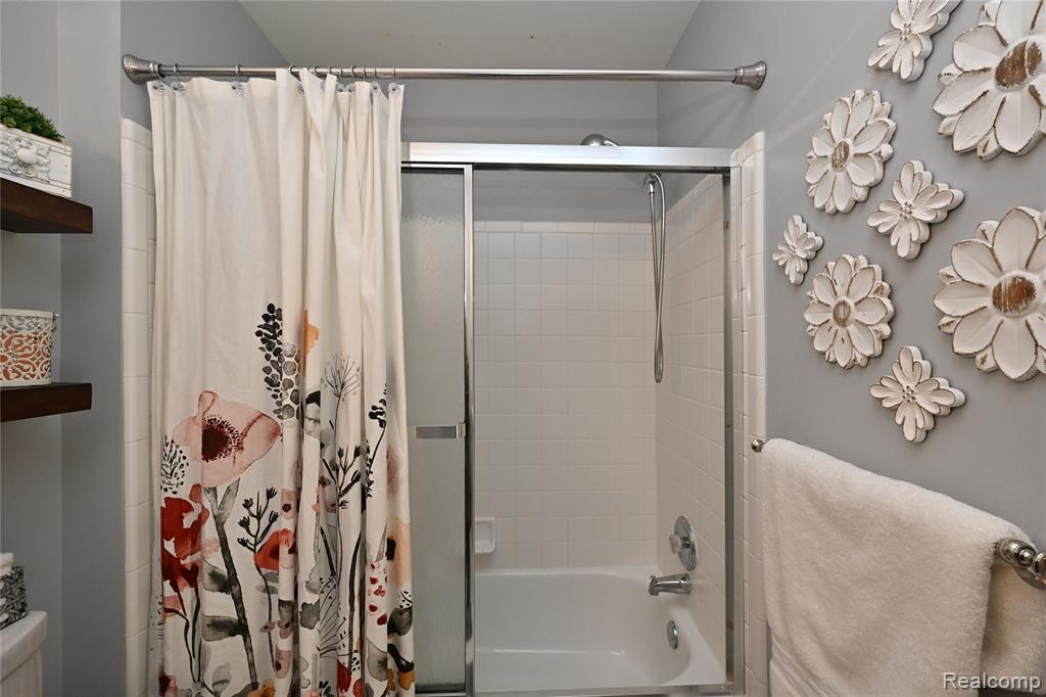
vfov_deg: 81.2
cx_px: 523
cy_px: 348
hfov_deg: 104.3
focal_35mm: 14
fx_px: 407
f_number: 11
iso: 800
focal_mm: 14
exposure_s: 1/60
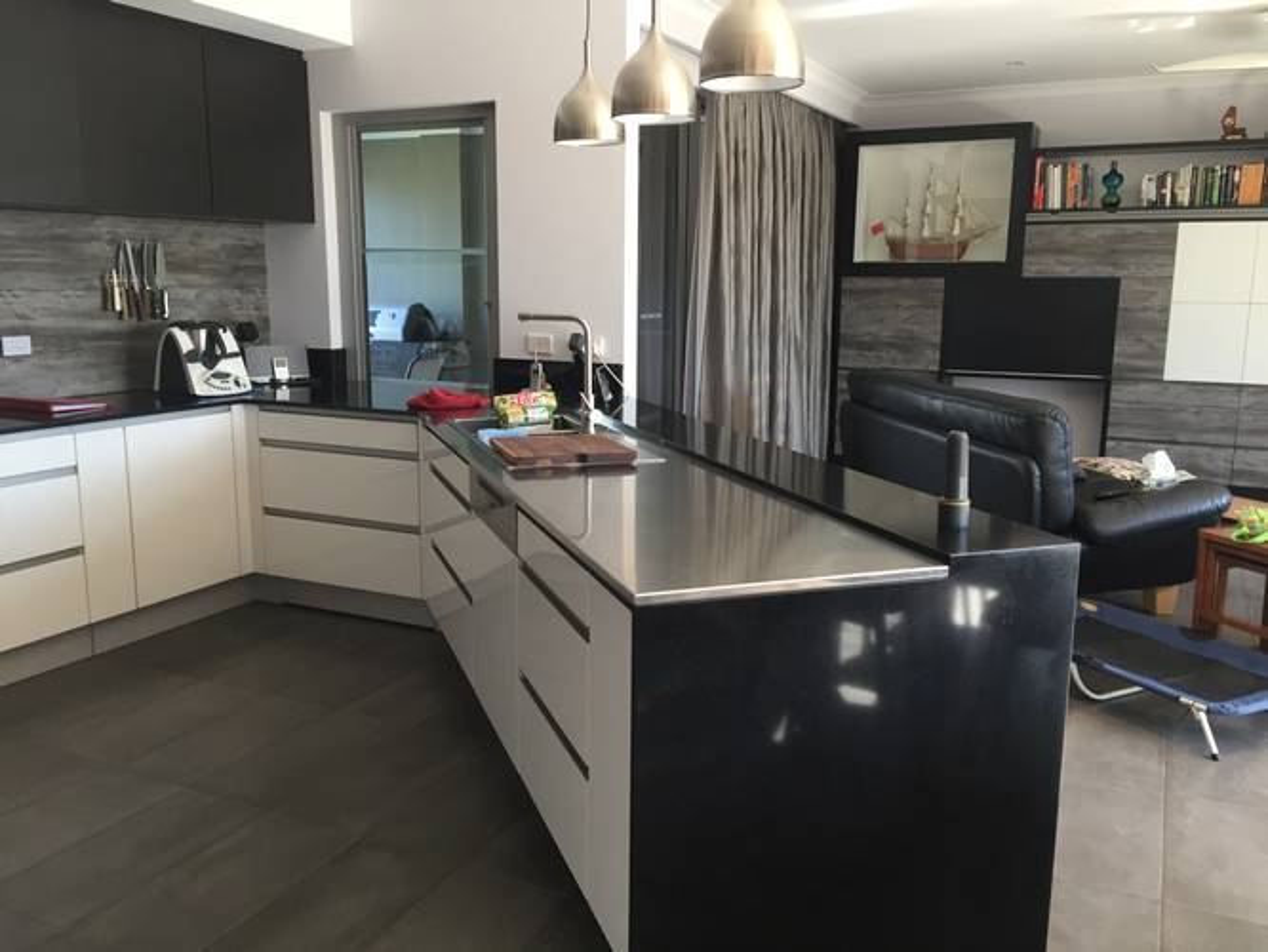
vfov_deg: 48.3
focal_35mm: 29
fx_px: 1063
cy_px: 476
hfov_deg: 61.6
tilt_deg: -10.5
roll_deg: -0.6
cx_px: 634
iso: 50
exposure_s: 1/33
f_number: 2.2
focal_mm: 4.15
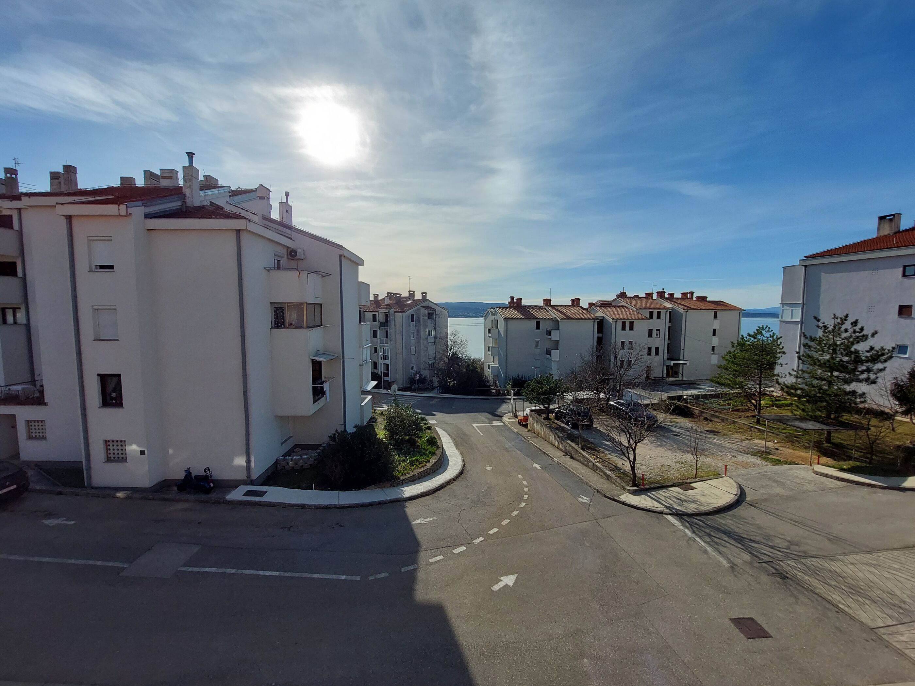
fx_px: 344
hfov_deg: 106.2
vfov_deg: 89.9
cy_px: 343
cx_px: 458
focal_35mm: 13
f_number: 2.2
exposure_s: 1/3333
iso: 64
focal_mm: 1.74
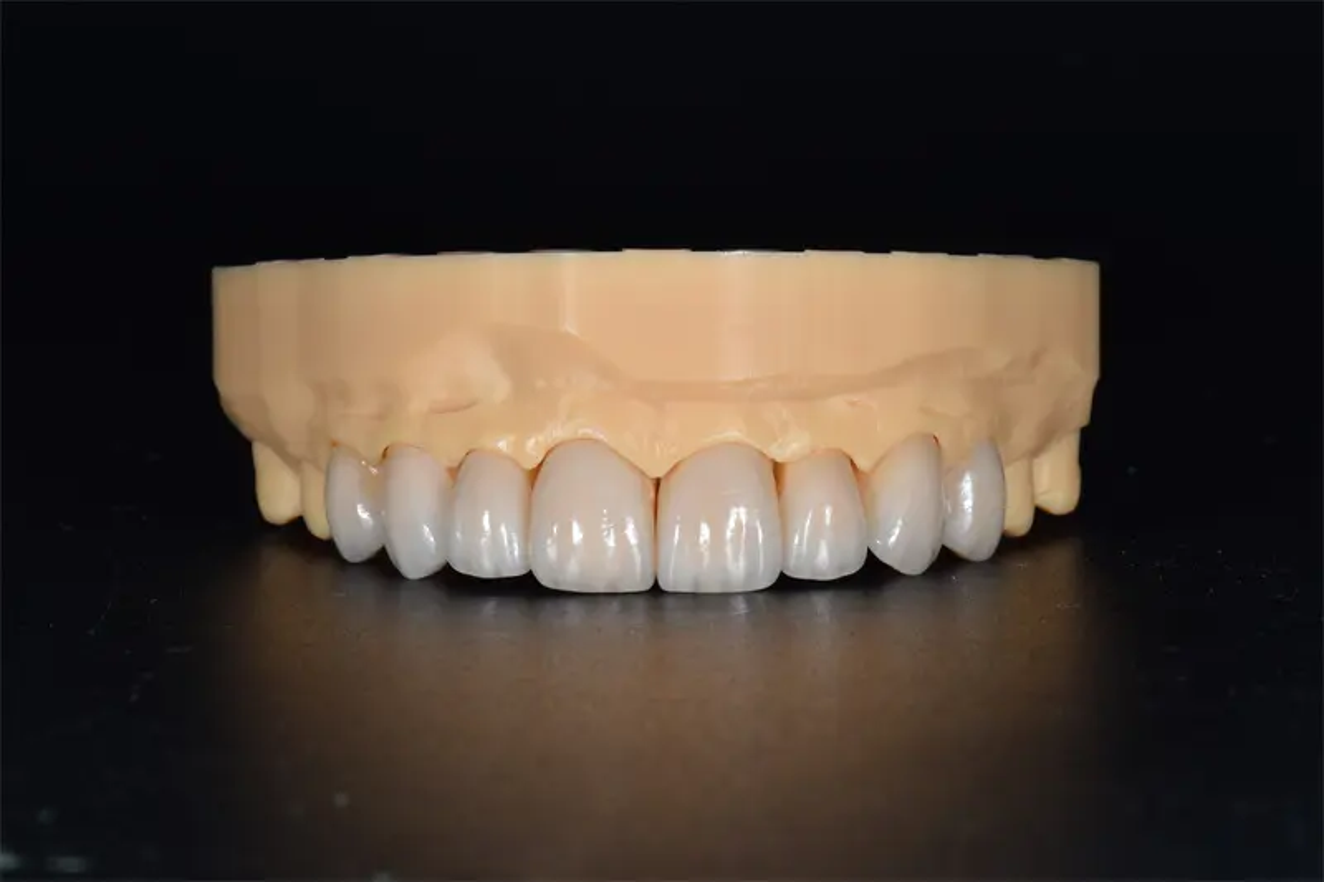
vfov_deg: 8.7
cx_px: 662
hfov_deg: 13.0
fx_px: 5791
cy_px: 441
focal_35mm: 158
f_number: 32
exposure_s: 1/125
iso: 125
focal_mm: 105
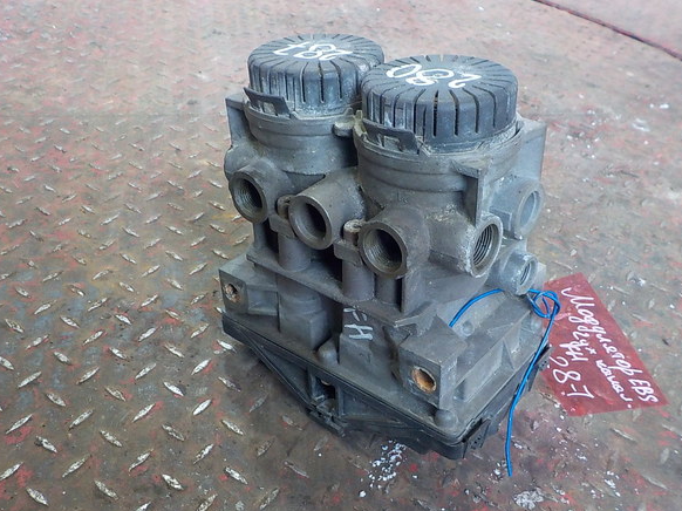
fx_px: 650
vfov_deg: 42.9
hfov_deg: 55.4
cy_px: 253
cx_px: 343
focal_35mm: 33
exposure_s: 1/30
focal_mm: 4.1
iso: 280
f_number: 3.3
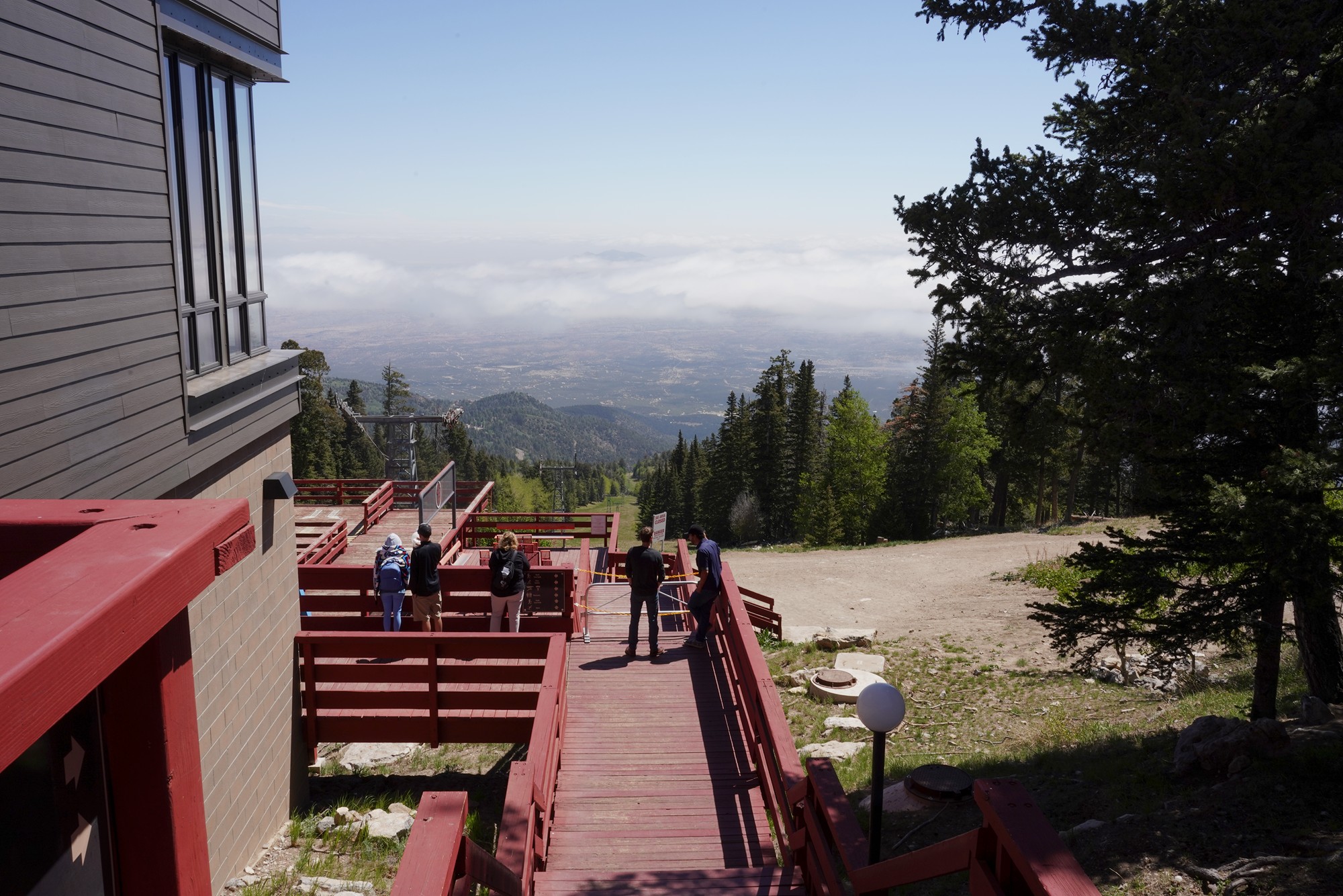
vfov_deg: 41.1
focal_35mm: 32
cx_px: 672
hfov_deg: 58.7
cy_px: 448
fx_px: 1194
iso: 250
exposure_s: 1/100
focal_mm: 32
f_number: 22
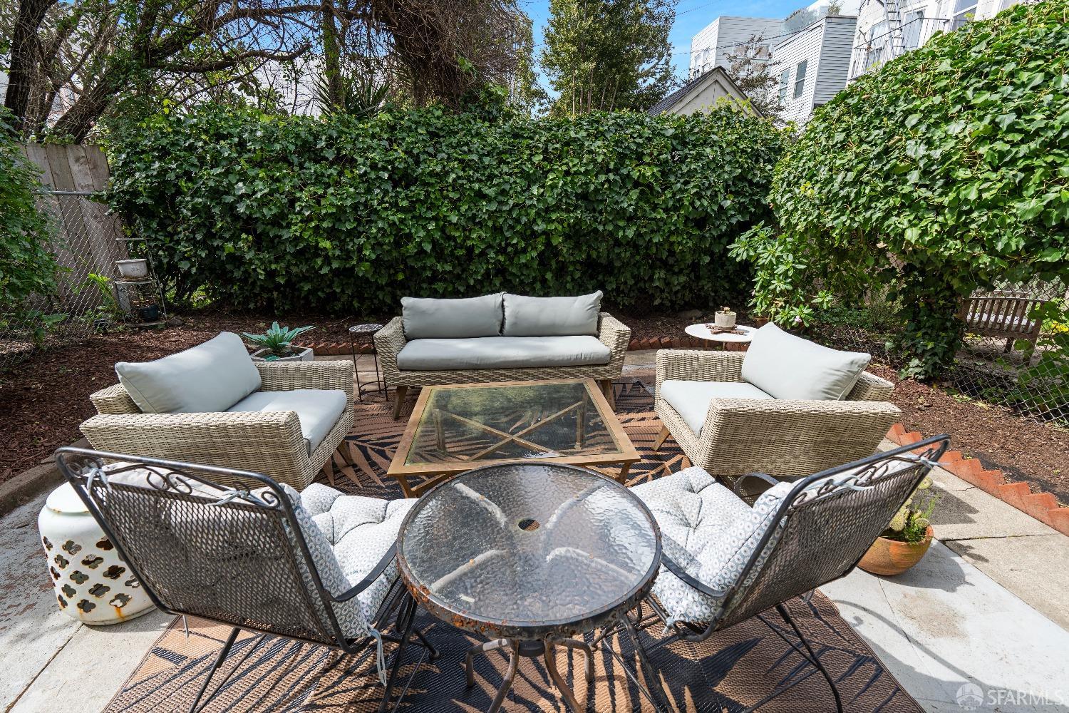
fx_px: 475
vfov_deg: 73.7
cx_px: 534
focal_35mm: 16
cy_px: 356
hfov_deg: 96.7
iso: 200
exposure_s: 1/250
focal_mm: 16
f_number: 8
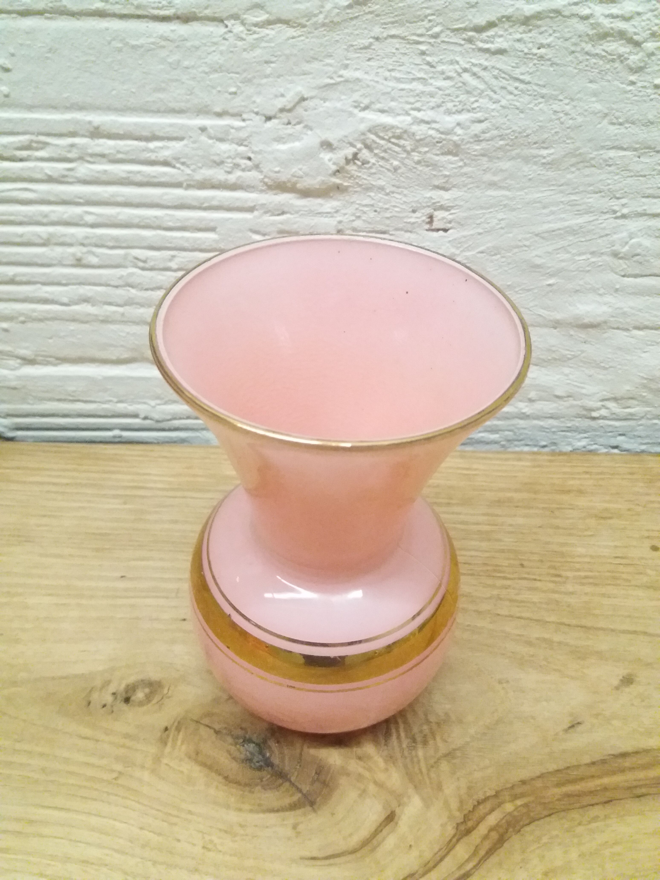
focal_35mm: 28
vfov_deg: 63.4
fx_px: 712
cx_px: 330
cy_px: 440
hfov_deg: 49.7
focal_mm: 3.7
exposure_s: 1/448
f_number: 1.9
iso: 800
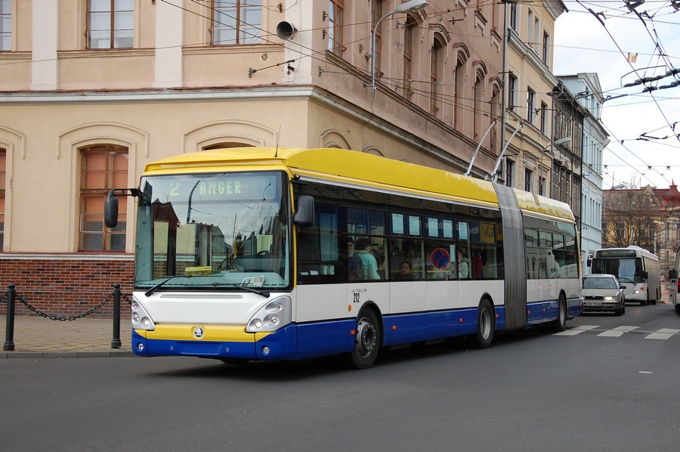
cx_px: 340
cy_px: 226
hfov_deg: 33.4
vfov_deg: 22.6
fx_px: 1132
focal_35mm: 60
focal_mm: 40
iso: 400
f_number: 4.8
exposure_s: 1/640
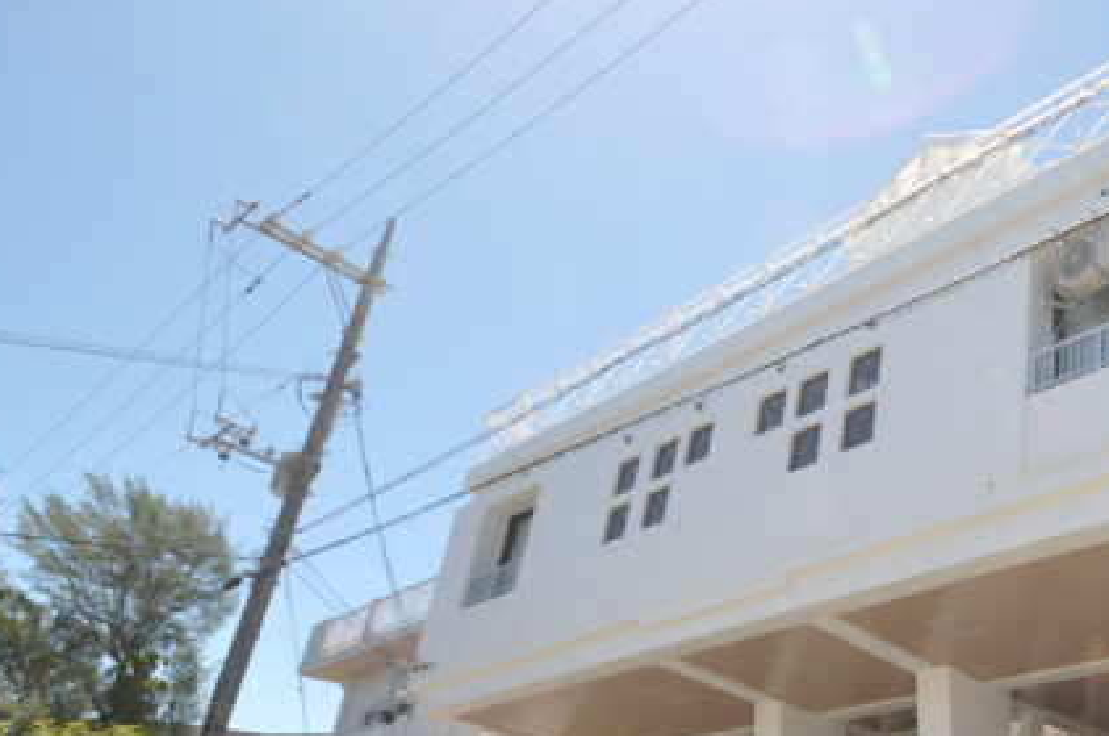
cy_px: 481
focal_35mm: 32
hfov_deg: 49.8
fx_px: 984
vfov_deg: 40.6
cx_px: 1064
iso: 200
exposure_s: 1/200
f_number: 9
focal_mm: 10
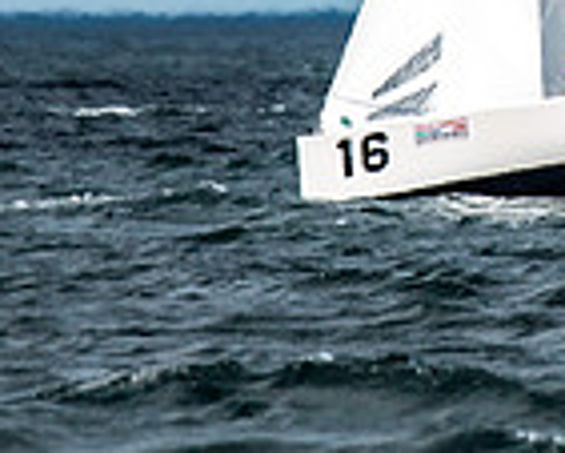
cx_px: 686
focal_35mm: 2023
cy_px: -185
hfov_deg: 1.0
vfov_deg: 0.8
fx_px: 33852
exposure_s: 1/6400
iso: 500
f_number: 5.6
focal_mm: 300
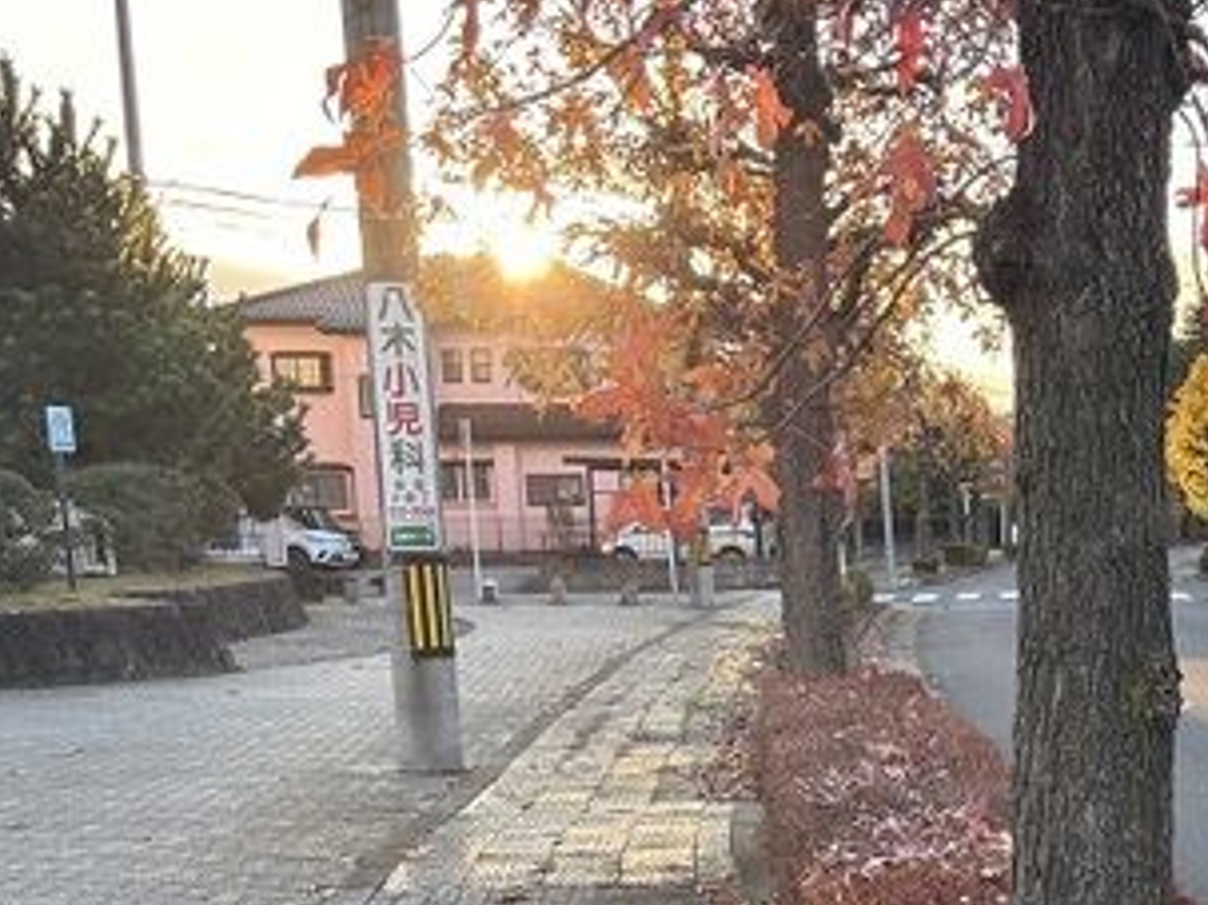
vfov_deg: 20.0
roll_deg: +0.3
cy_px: 1027
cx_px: 1298
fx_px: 2442
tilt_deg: -11.3
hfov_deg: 25.9
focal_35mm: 70
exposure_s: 1/219
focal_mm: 5.96
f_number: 1.6
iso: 50
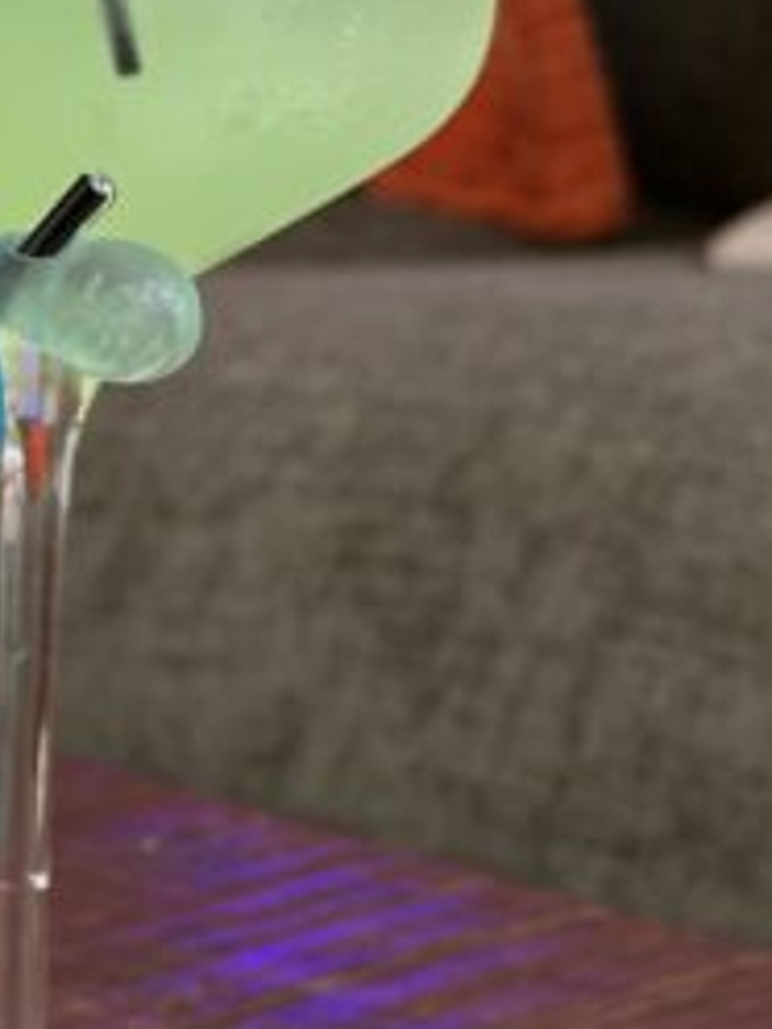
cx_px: -469
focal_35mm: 198
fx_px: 5888
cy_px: 639
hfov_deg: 7.3
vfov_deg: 10.0
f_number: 1.78
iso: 50
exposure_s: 1/60
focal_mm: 6.86
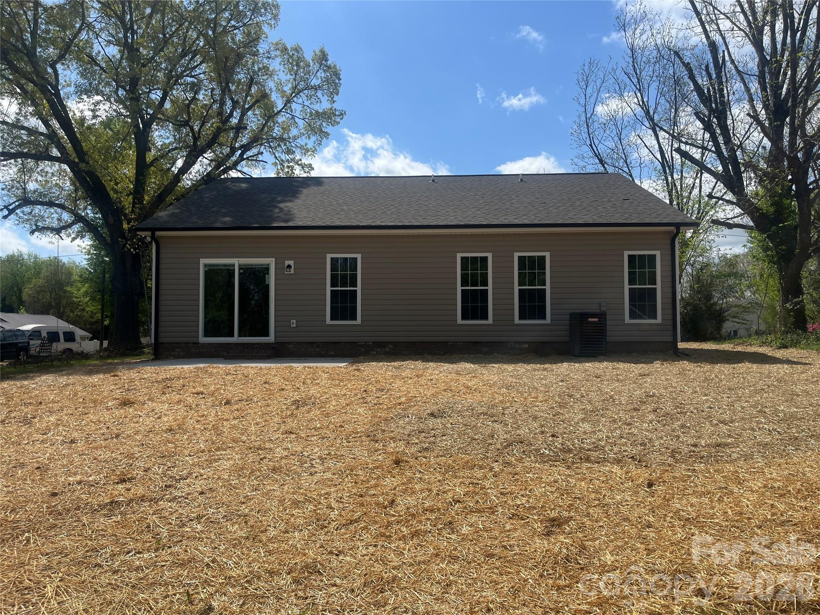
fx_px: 616
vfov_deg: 53.1
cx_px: 410
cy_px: 308
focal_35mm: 26
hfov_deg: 67.3
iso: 50
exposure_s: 1/5319
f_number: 1.6
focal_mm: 5.1
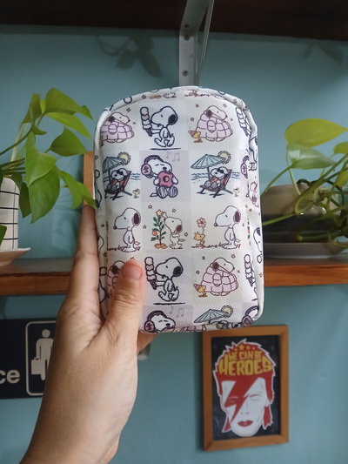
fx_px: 348
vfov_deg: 67.3
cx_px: 174
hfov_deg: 53.1
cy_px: 232
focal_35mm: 26
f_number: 1.8
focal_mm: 3.98
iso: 500
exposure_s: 1/25
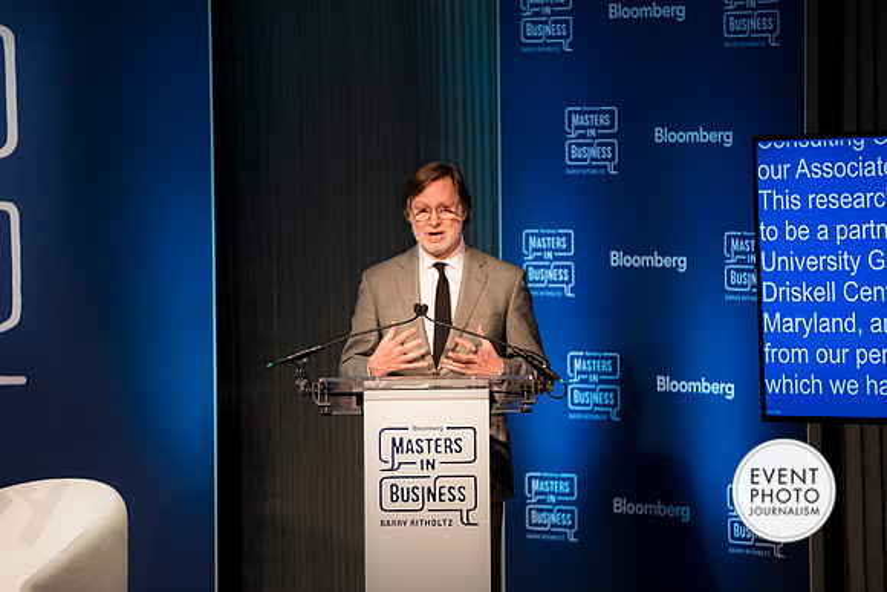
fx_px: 5143
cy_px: 290
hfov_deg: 9.9
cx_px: 440
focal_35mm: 209
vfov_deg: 6.6
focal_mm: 200
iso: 2000
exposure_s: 1/160
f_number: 2.8
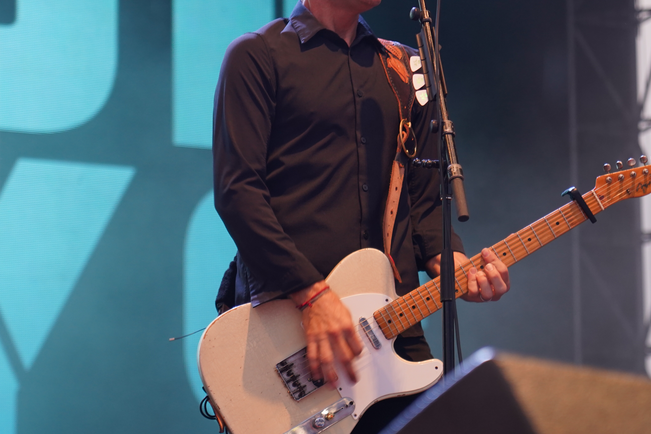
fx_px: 2766
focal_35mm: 153
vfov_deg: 9.0
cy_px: 137
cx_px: 338
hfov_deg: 13.4
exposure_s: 1/160
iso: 1000
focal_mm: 105
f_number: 4
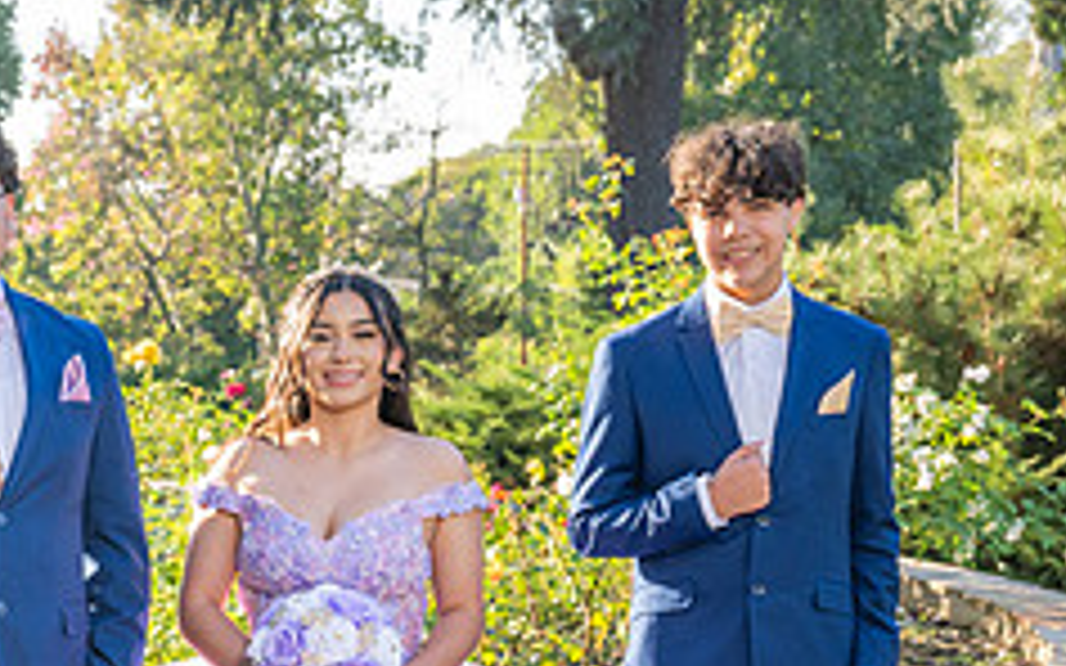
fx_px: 2469
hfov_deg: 23.9
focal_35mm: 85
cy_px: 794
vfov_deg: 14.9
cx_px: 175
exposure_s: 1/200
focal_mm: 34
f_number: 5.6
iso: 200
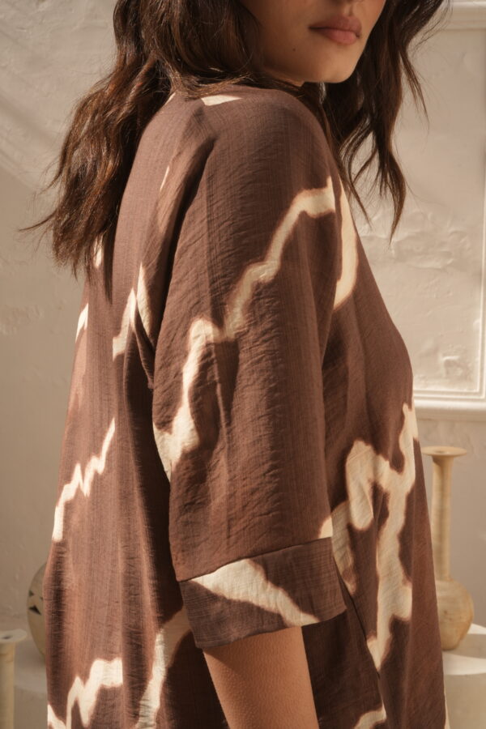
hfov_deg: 27.0
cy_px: 364
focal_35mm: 50
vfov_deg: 39.6
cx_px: 243
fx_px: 1012
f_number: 16
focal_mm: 50
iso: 200
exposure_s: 1/125
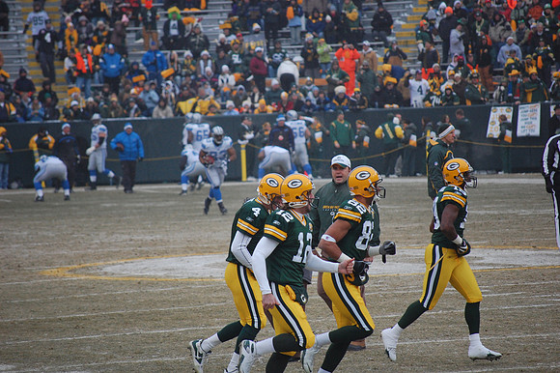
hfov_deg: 6.9
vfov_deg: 4.6
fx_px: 4664
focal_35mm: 300
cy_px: 186
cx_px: 280
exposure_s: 1/1250
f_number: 5.6
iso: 800
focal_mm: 200
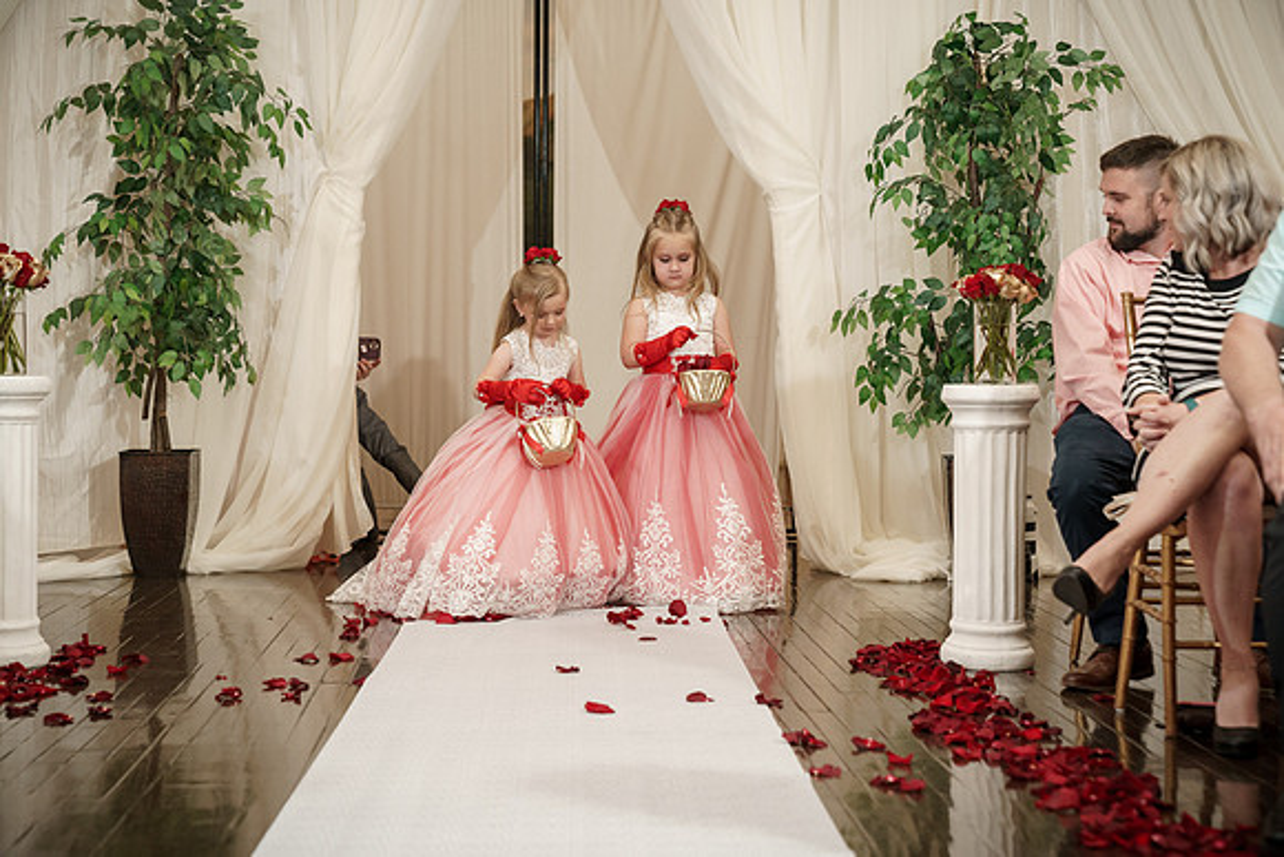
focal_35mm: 71
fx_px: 2550
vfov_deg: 19.1
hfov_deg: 28.3
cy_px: 428
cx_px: 642
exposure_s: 1/160
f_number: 4
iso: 2000
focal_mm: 70
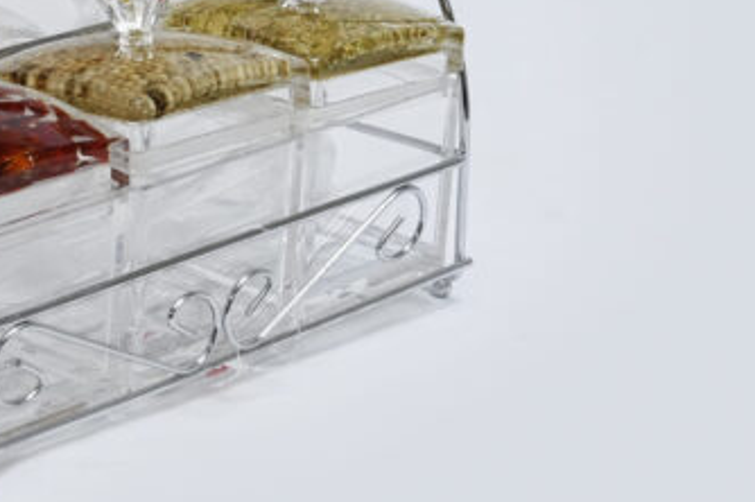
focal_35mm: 147
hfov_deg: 13.9
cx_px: 88
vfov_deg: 9.3
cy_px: 102
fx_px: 3080
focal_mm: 70
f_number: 16
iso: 6400
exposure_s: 1/160
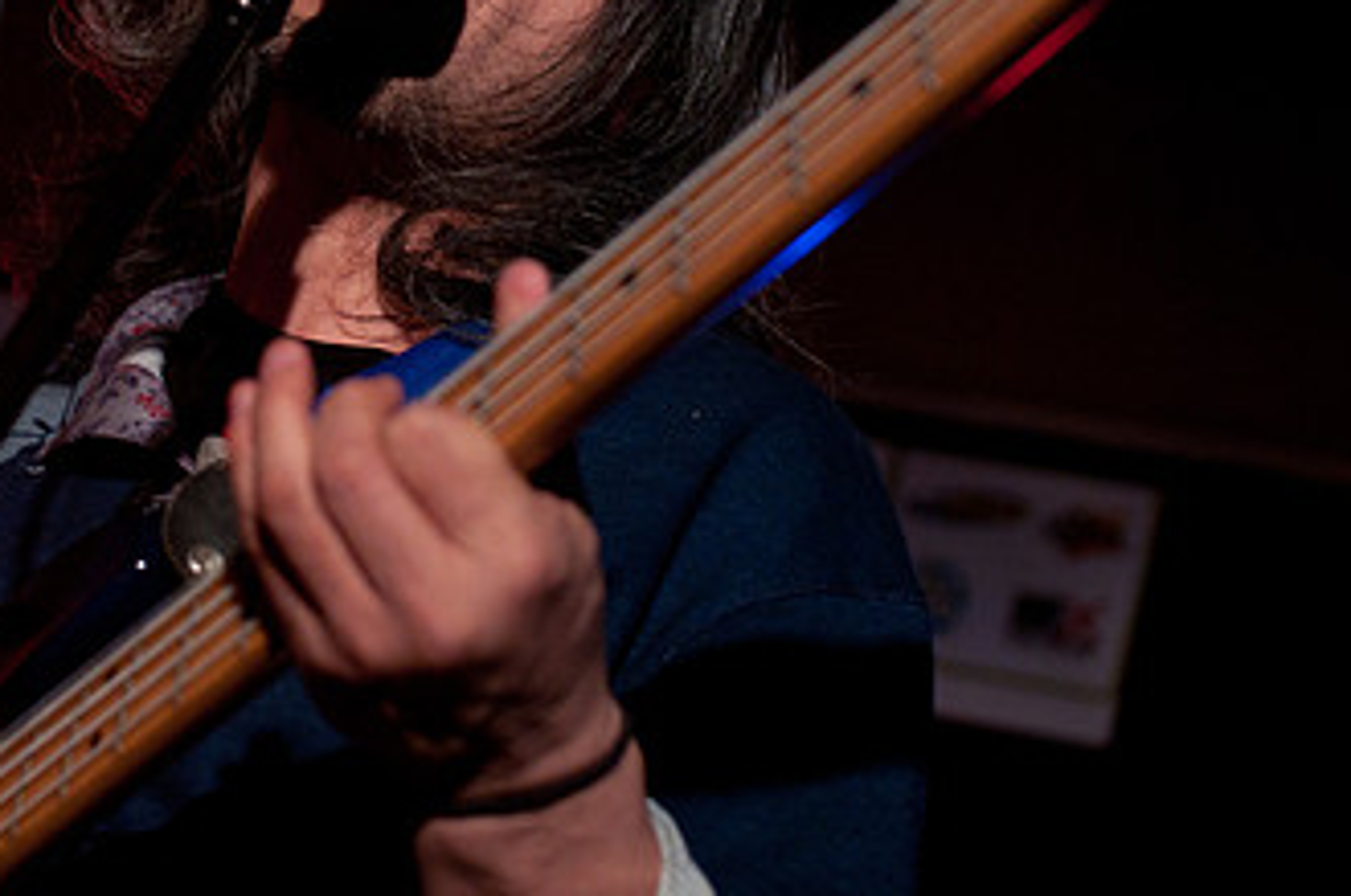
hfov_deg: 25.4
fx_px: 2960
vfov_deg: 17.1
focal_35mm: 79
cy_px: 178
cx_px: 311
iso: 1000
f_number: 2.8
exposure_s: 1/100
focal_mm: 30
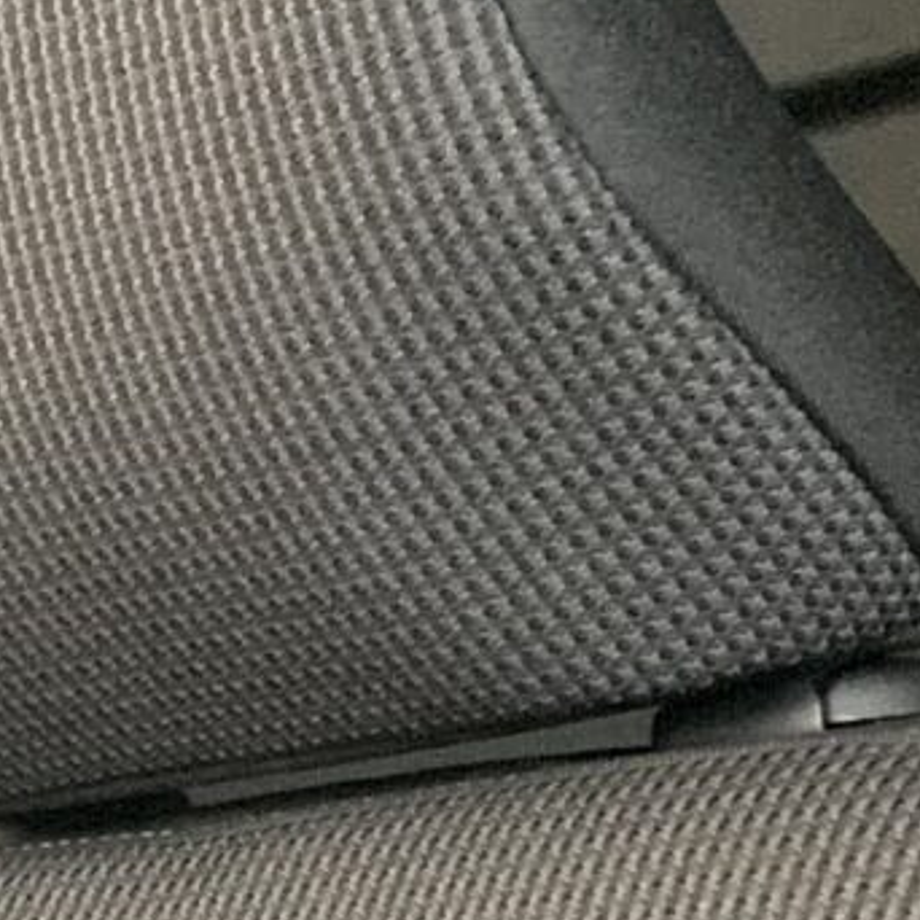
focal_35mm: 172
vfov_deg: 9.9
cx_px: -102
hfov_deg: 10.0
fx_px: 5172
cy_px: 1302
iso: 400
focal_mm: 4.25
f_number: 1.8
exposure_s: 1/38
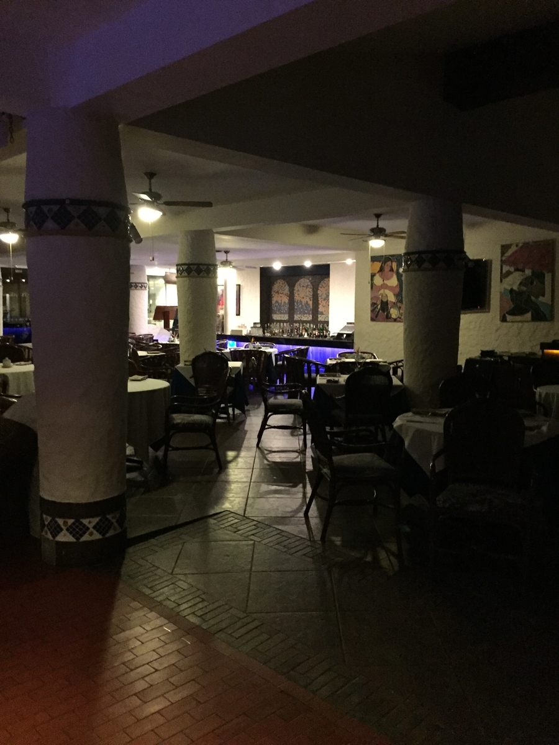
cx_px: 280
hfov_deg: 48.2
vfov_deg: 61.7
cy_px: 372
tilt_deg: -5.0
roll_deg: +0.0
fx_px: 624
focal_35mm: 29
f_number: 2.2
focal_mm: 4.15
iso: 1000
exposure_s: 1/17
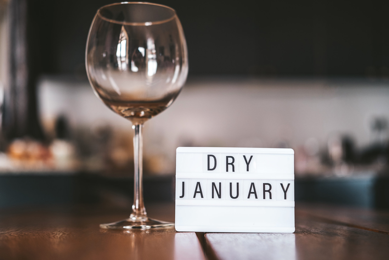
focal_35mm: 53
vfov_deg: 25.5
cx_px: 194
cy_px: 130
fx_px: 573
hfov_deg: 37.5
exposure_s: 1/125
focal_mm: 35
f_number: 2
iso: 320
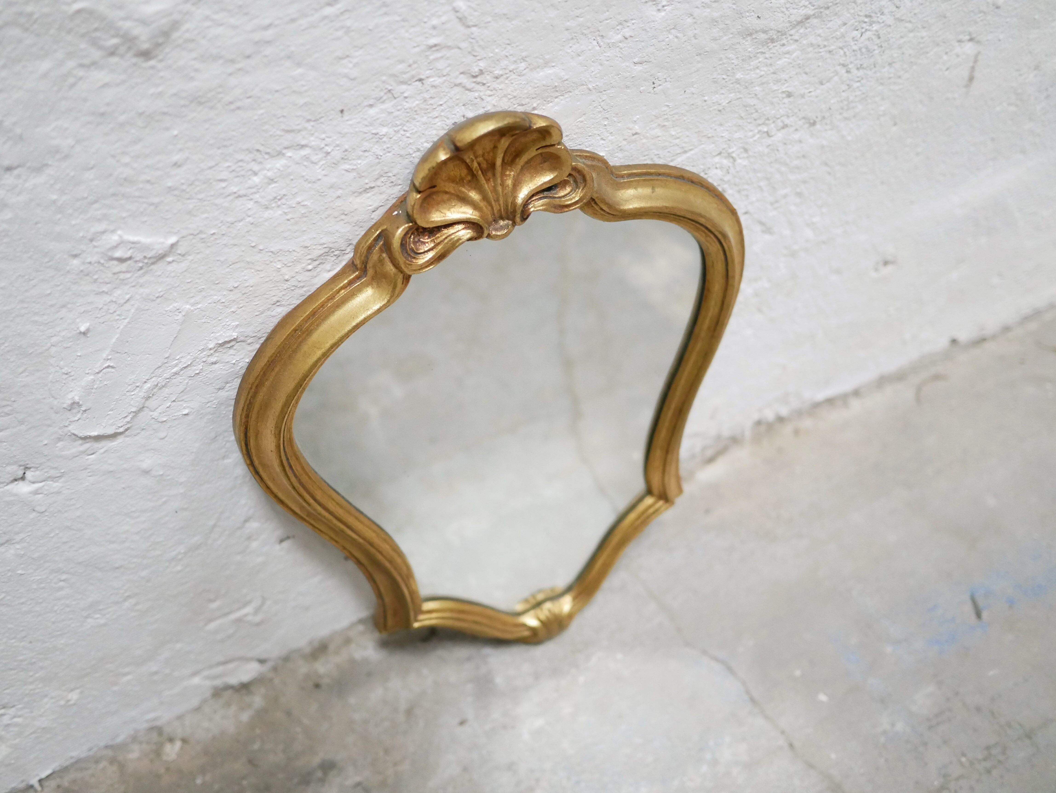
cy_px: 396
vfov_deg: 36.0
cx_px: 528
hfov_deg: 46.8
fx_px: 1221
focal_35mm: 40
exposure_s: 1/60
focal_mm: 20
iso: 2500
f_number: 1.7
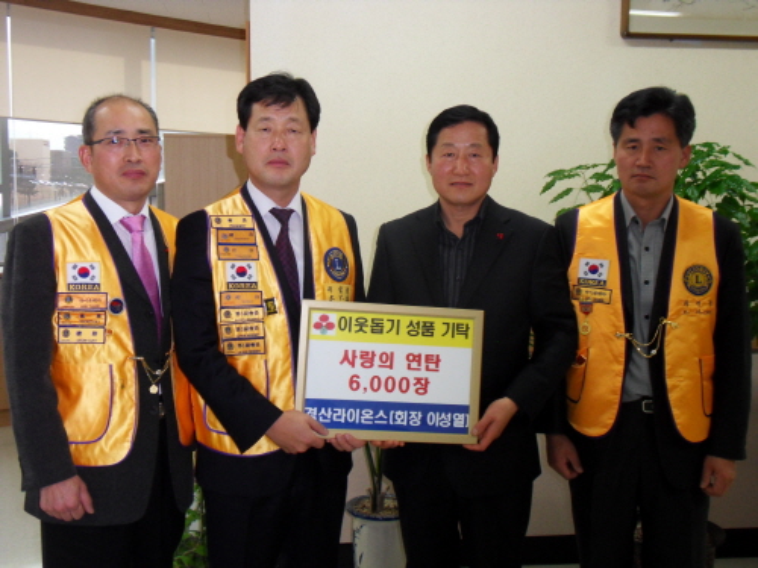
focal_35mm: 42
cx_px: 379
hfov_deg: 44.8
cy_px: 284
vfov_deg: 34.3
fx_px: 920
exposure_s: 1/45
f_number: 4.2
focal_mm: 7.6
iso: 320
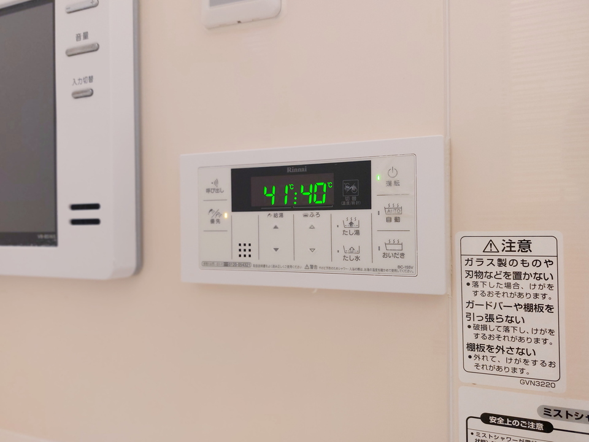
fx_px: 408
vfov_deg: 56.8
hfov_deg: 71.6
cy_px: 221
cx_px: 294
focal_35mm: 24
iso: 100
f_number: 1.8
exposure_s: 1/24
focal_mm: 5.23
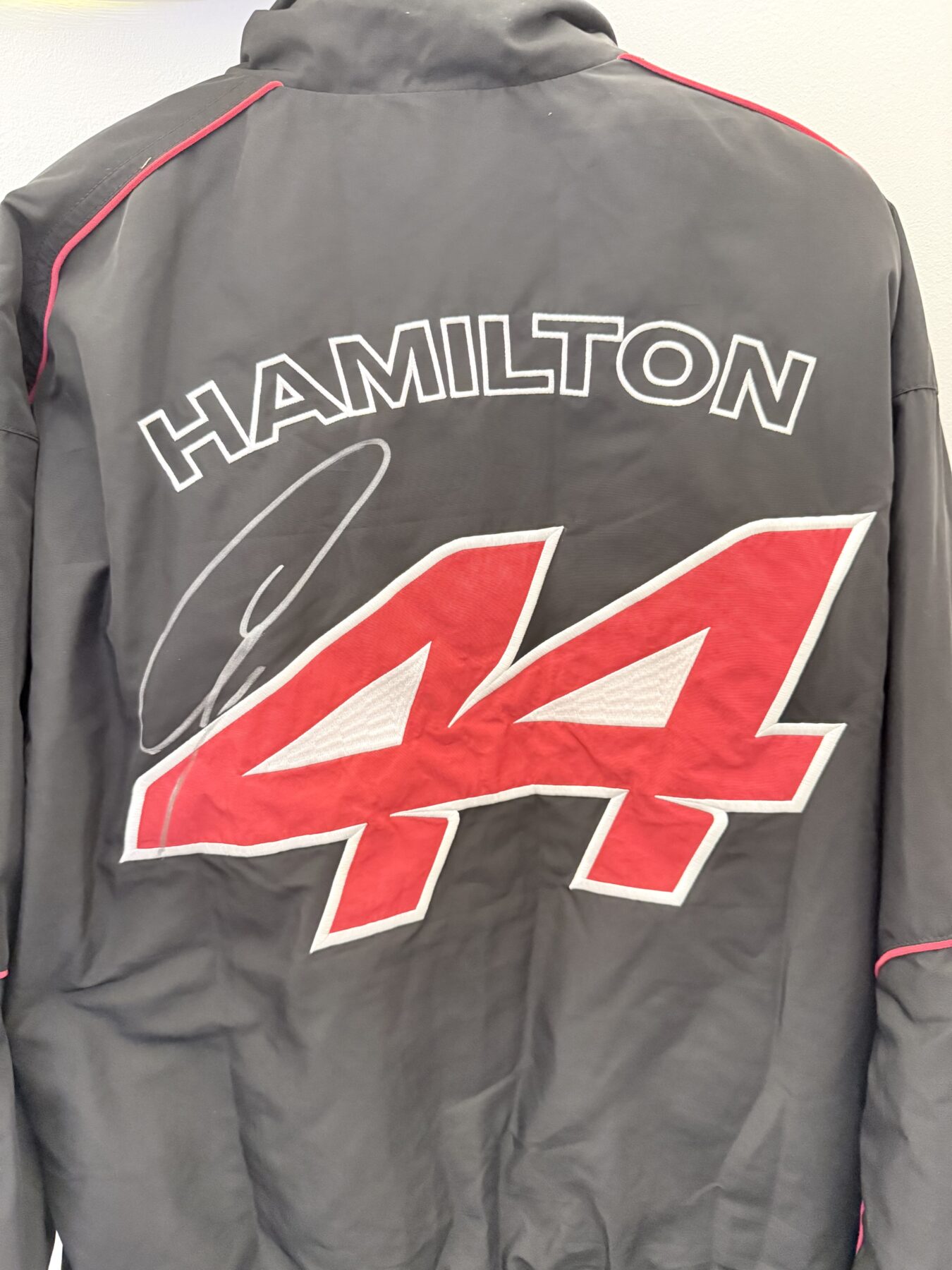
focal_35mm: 24
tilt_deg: -15.7
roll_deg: -0.6
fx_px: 880
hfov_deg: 56.8
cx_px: 476
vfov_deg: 71.6
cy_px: 635
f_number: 1.78
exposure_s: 1/33
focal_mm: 6.76
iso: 800
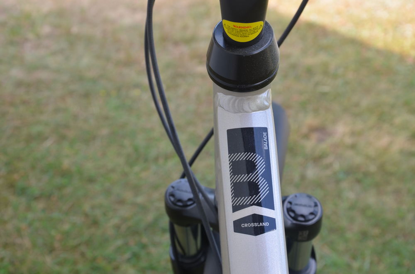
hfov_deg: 29.9
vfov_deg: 20.1
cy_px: 137
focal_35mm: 68
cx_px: 208
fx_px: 776
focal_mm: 45
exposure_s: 1/60
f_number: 8
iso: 180
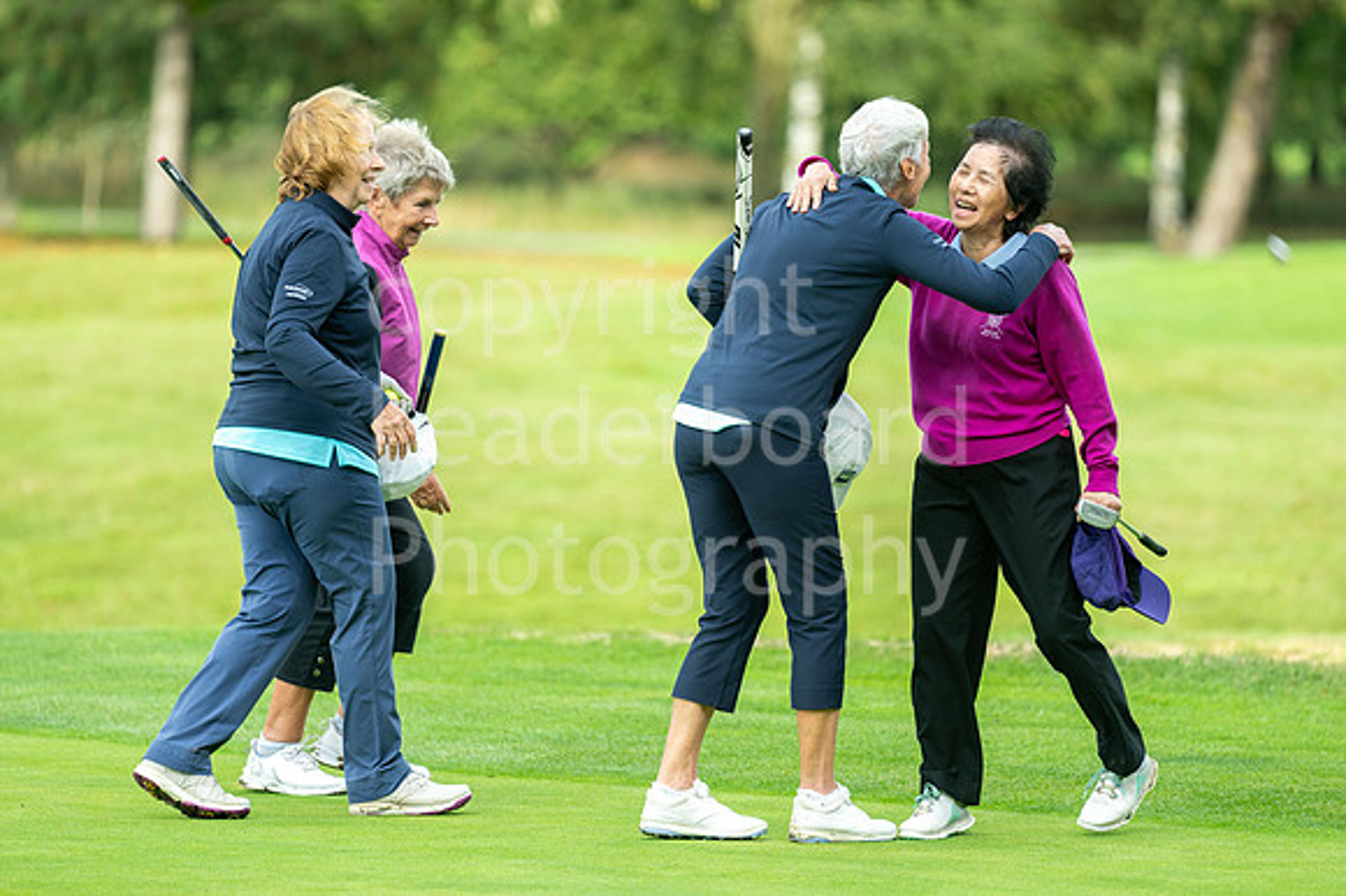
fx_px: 12072
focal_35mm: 323
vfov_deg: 4.2
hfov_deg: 6.4
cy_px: 464
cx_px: 661
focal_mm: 300
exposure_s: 1/640
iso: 250
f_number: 4
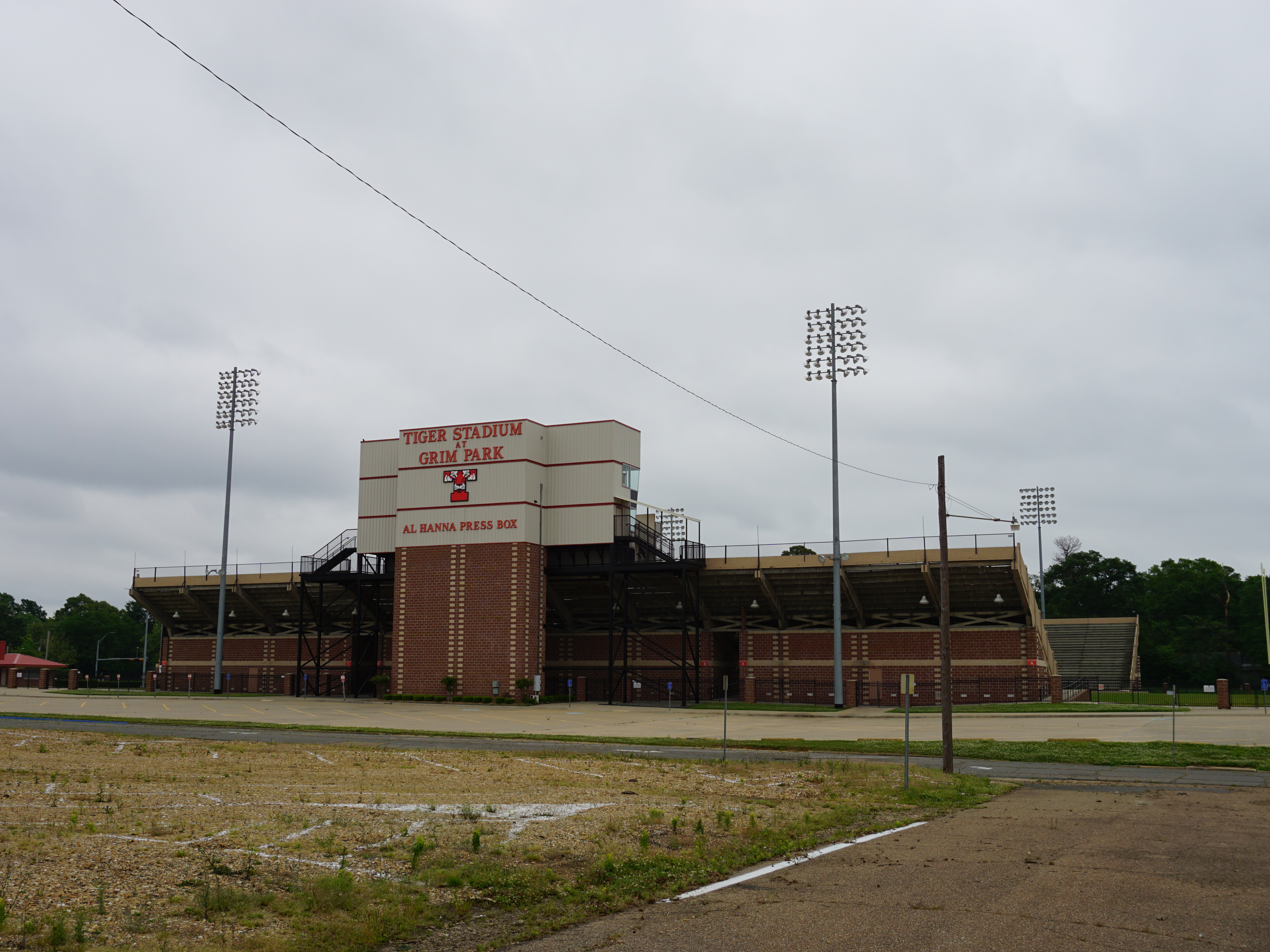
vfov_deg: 39.7
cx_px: 629
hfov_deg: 51.4
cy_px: 479
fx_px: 1321
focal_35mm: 36
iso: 100
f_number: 9
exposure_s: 1/100
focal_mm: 22
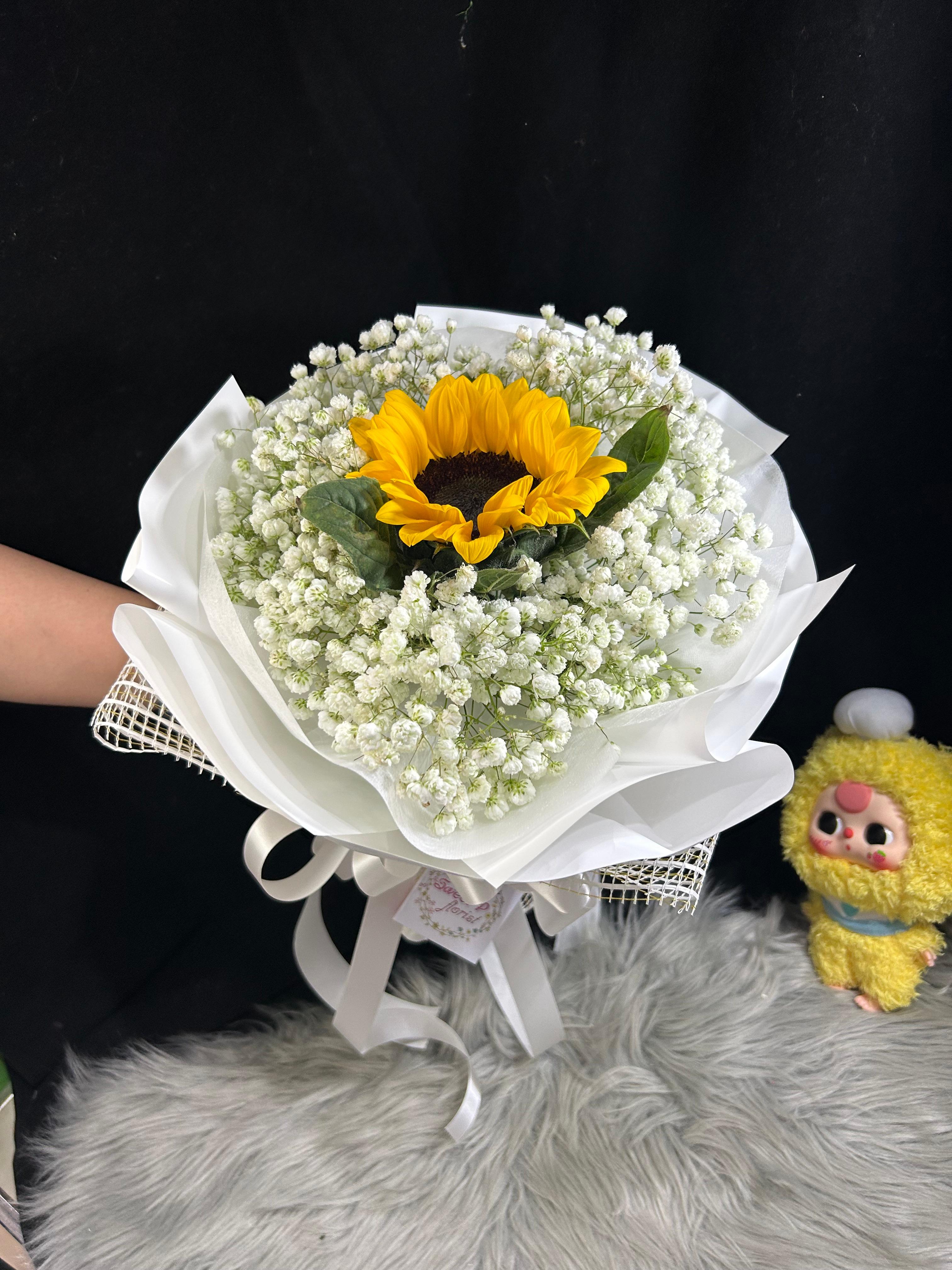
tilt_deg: -38.9
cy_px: 635
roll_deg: +13.6
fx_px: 953
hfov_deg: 53.1
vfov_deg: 67.3
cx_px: 476
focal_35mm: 26
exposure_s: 1/100
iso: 100
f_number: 1.5
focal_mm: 5.7
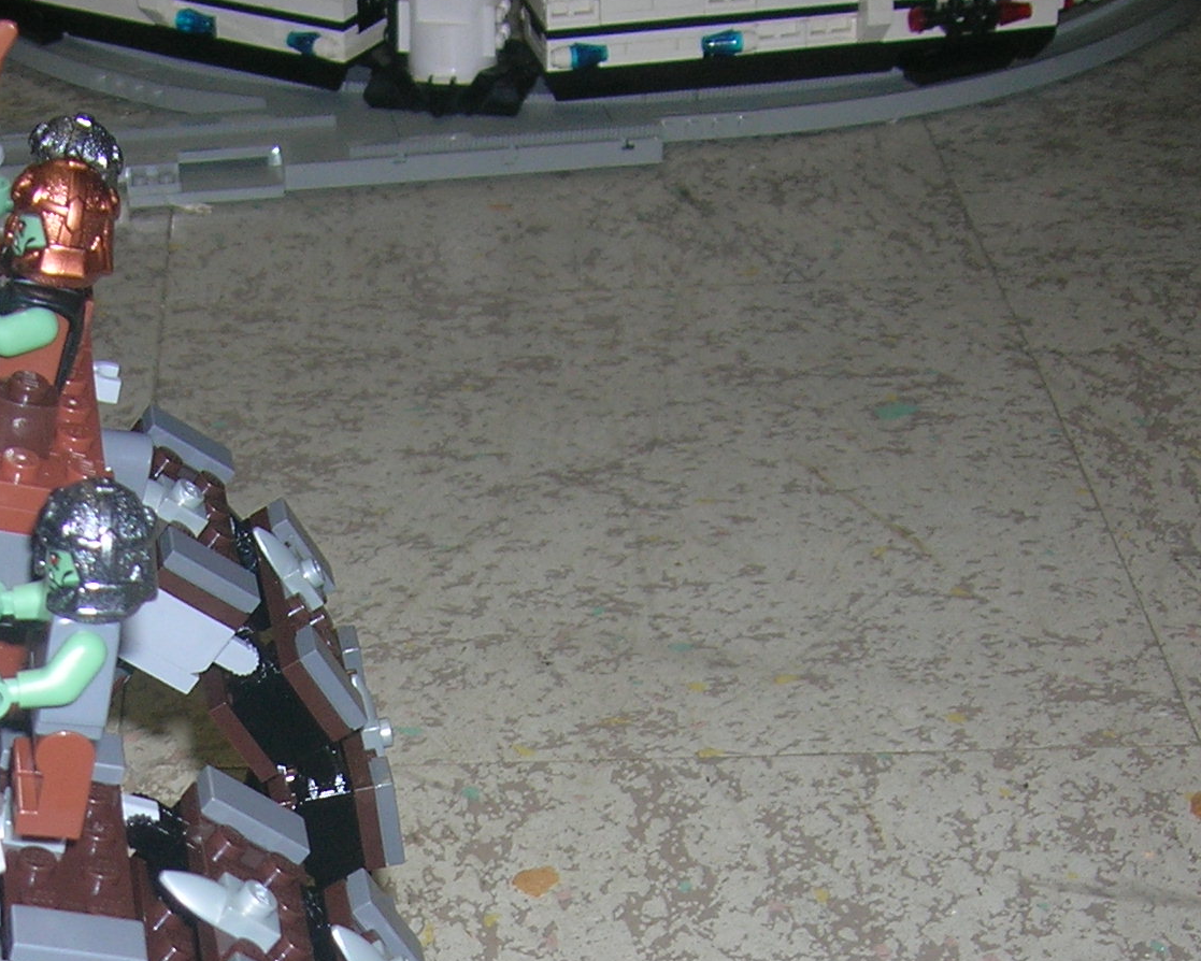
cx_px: 203
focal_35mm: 77
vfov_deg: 19.2
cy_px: 1029
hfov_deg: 24.3
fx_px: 2737
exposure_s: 1/60.1
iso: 50
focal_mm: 5.7
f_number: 2.9
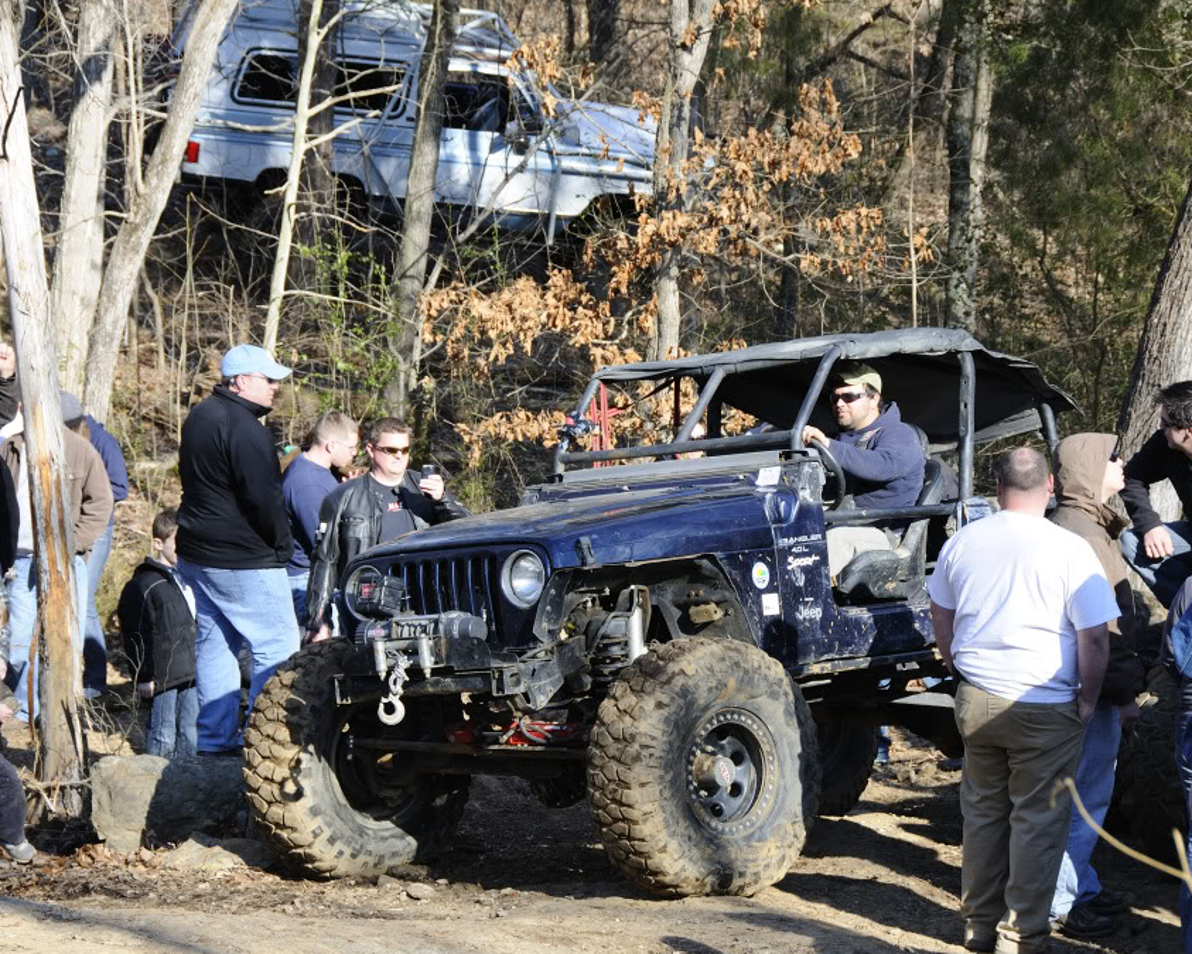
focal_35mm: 140
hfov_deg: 13.8
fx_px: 4941
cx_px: 648
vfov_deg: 11.0
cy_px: 479
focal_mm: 82
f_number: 8
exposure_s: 1/125
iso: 200
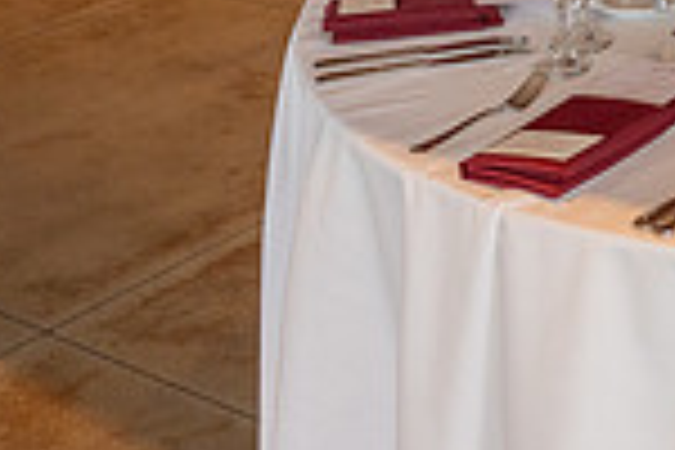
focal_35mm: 93
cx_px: 914
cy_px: -353
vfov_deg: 13.3
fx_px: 1744
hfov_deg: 19.9
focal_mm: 24
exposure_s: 1/160
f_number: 4
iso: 1000
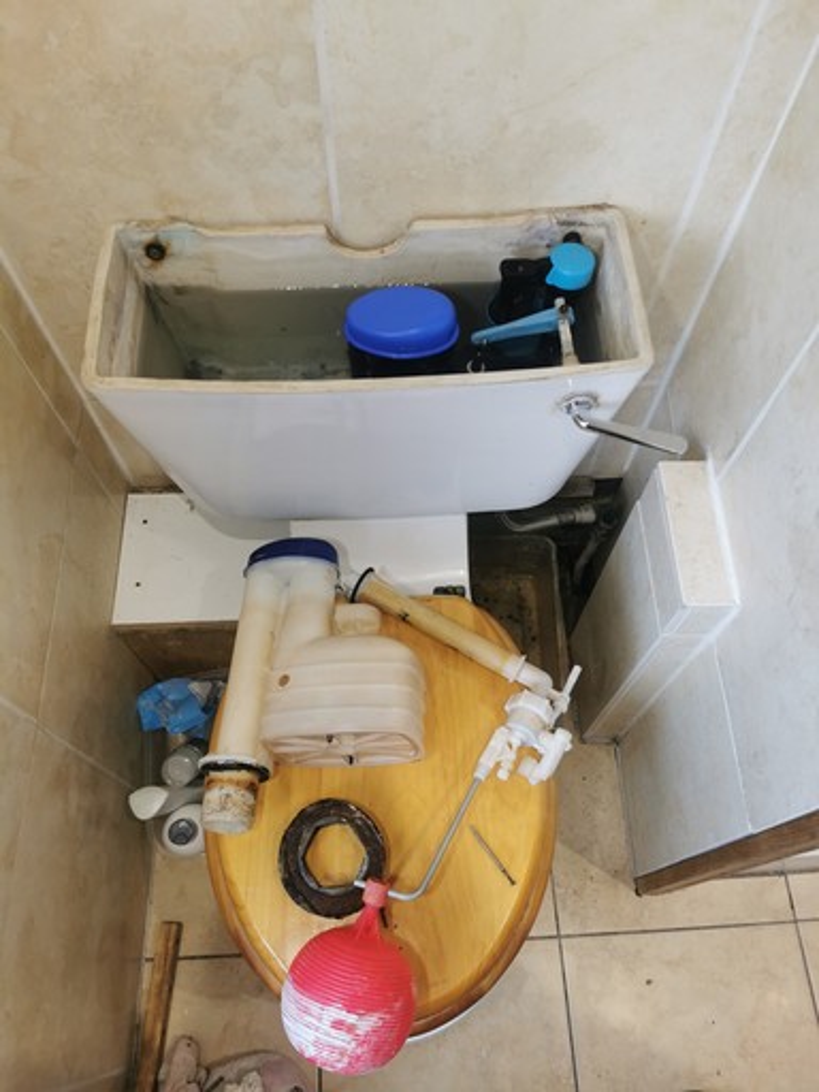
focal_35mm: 27
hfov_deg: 51.4
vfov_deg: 65.3
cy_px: 546
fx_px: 852
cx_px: 410
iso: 64
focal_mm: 5.56
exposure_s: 1/100
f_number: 1.6
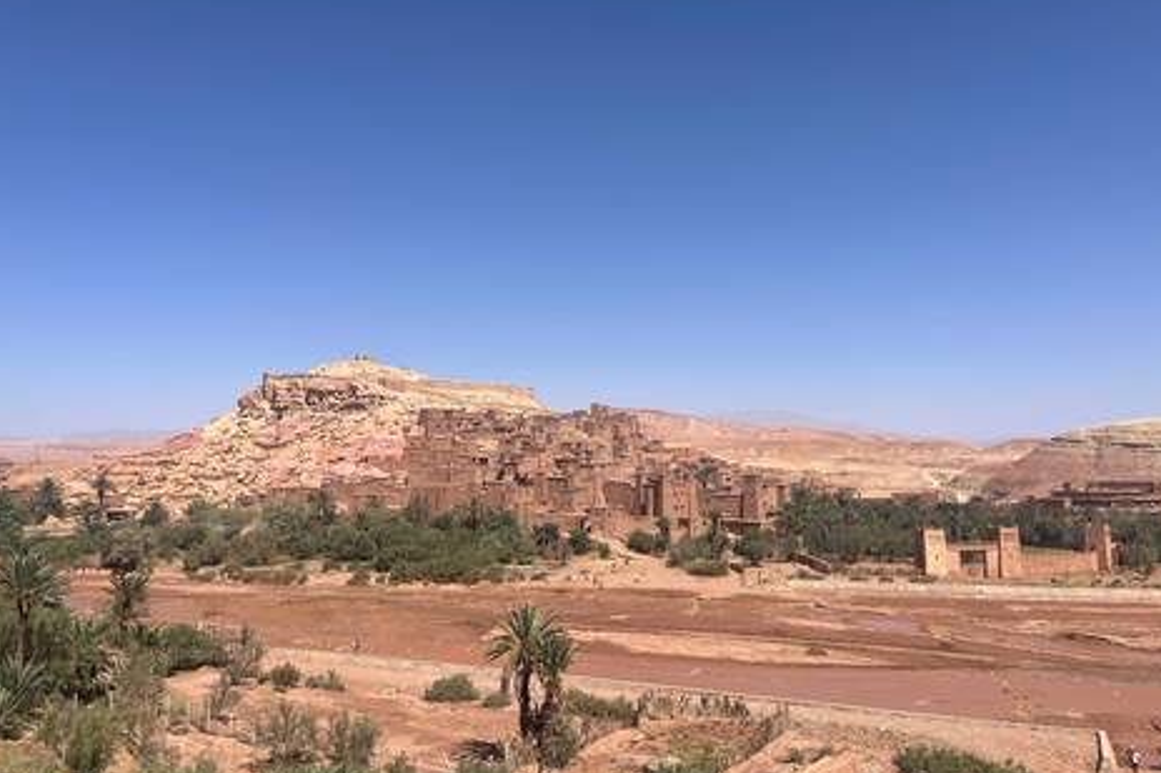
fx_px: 903
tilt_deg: +5.3
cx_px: 591
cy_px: 378
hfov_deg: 65.5
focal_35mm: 28
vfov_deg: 46.4
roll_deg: +0.7
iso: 50
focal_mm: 5.1
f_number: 1.6
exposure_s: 1/5319
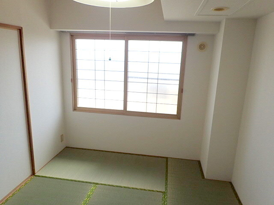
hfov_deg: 69.4
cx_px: 137
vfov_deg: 54.9
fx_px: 198
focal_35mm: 25
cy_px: 102
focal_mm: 4.5
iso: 100
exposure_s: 1/320
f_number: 2.8
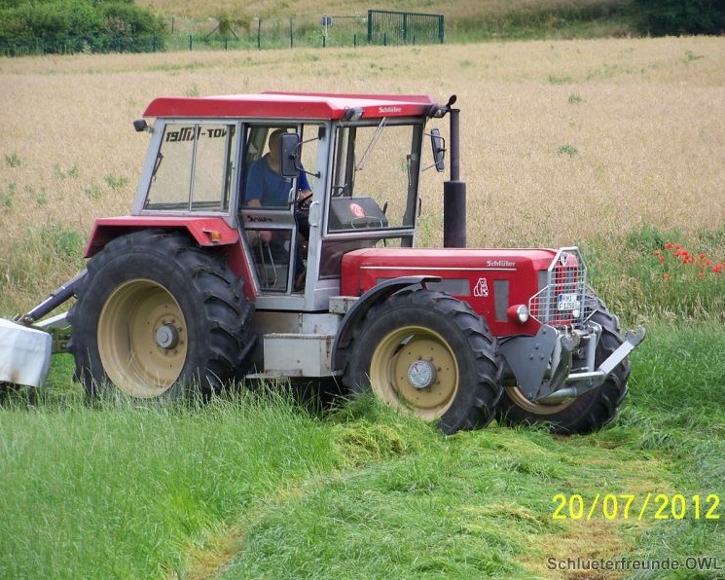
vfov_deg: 5.4
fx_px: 6115
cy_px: 289
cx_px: 376
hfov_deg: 6.8
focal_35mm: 285
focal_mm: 44.5
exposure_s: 1/125
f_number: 4
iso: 64
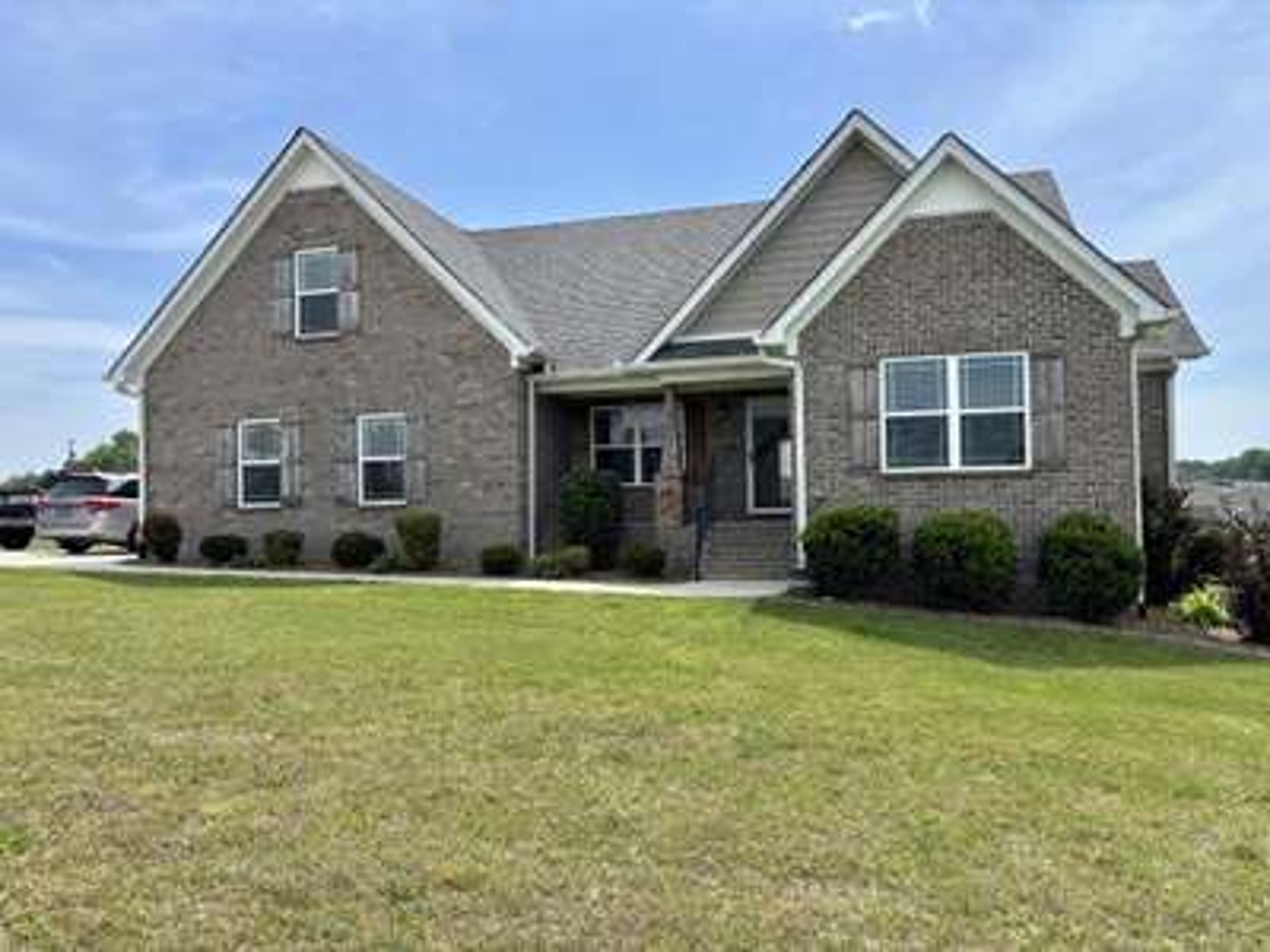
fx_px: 954
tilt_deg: +0.7
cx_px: 635
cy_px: 476
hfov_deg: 67.3
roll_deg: +0.1
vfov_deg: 53.1
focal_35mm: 26
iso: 50
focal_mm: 5.96
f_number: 1.6
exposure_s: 1/2639
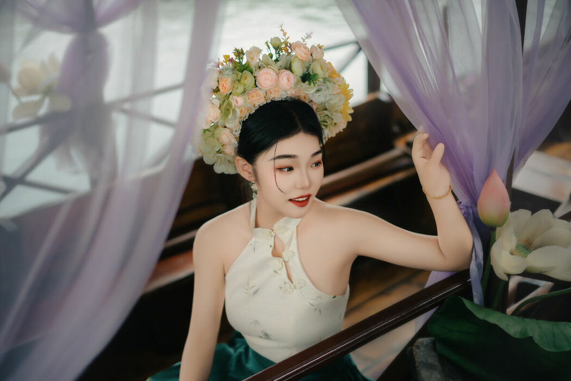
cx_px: 286
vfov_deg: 27.0
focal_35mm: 50
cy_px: 190
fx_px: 793
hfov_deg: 39.6
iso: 200
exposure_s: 1/125
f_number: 2
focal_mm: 50
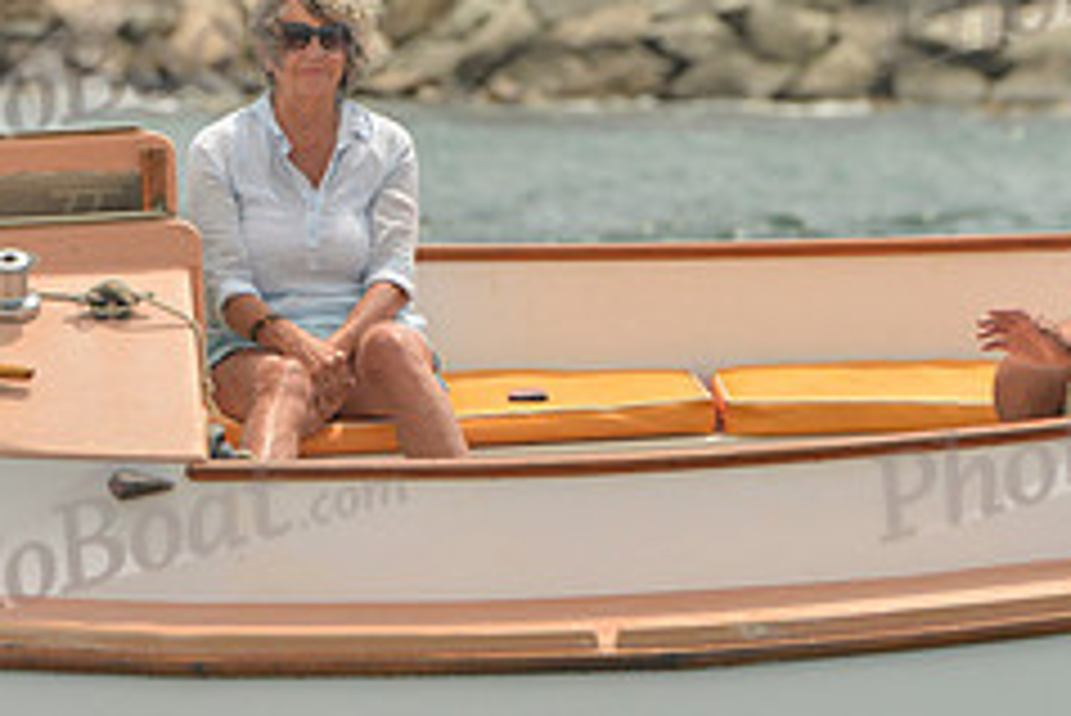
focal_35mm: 487
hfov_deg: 4.2
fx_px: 14496
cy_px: 254
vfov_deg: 2.8
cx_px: 644
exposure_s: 1/800
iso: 400
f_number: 7.1
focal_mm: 200
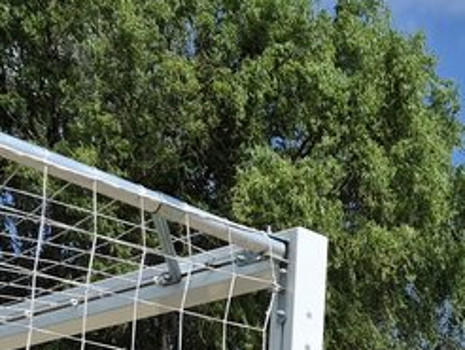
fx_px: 1506
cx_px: 709
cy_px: 655
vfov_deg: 12.1
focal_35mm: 112
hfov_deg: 16.0
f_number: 1.8
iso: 80
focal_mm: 5.4
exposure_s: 1/6976
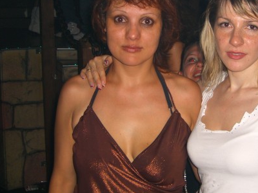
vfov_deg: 21.3
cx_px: 190
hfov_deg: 27.8
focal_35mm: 69
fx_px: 514
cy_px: 81
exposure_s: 1/60
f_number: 3.1
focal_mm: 9.5
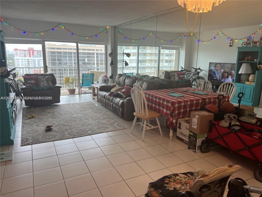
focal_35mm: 26
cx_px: 131
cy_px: 98
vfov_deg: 53.1
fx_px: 197
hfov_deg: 67.3
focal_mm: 5.7
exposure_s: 1/120
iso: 32
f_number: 1.5
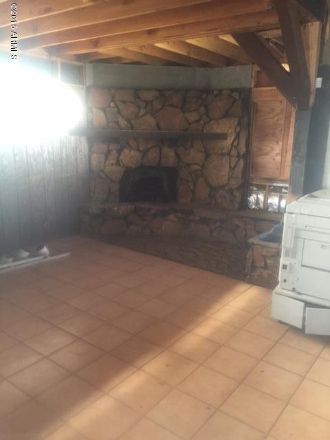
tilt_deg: -12.5
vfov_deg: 61.7
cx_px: 165
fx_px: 369
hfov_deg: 48.2
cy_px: 220
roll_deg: -0.6
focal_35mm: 29
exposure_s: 1/10
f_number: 2.2
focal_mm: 4.15
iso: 125
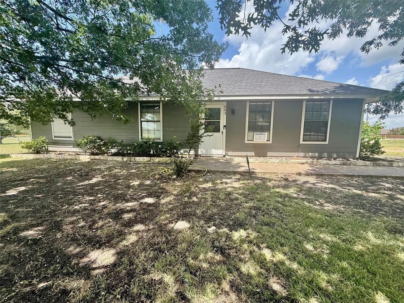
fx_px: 163
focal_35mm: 14
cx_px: 202
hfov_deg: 102.1
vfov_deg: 85.7
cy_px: 152
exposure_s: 1/393
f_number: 2.2
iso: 50
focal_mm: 2.22
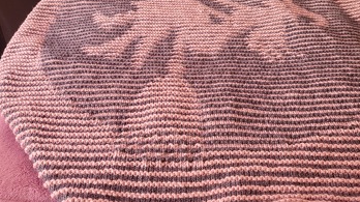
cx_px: 180
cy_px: 85
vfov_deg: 31.1
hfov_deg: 52.8
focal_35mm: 38
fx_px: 362
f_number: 1.8
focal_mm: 4.25
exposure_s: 1/50
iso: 250
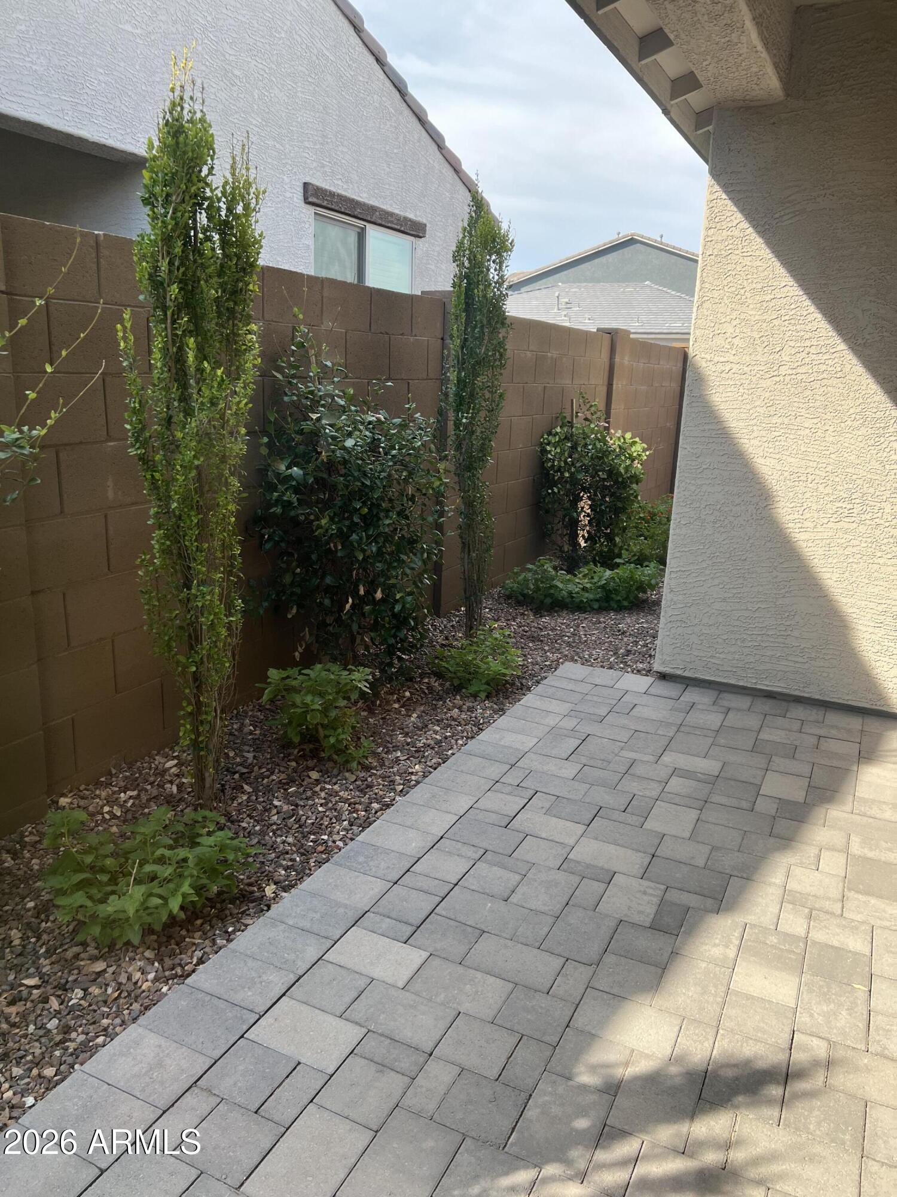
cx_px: 448
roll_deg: -2.3
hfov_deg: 53.1
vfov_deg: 67.3
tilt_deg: -14.8
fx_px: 898
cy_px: 598
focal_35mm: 26
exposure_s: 1/445
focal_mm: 5.7
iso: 50
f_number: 1.5
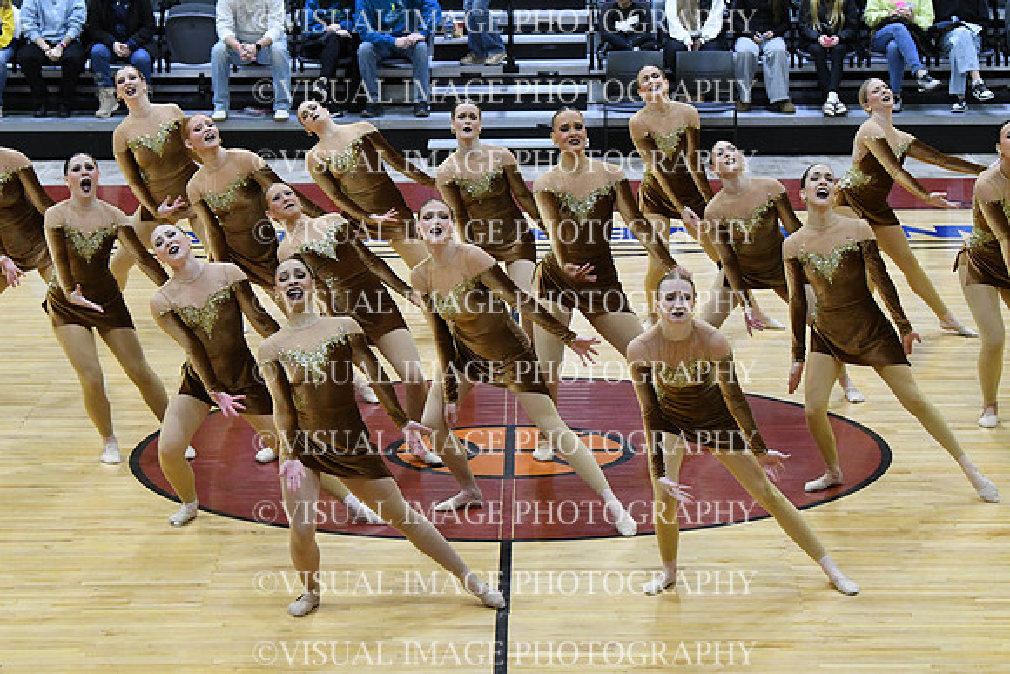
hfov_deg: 15.9
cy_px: 337
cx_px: 505
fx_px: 3620
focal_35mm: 129
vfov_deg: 10.6
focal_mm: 86
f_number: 4
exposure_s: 1/400
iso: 5000
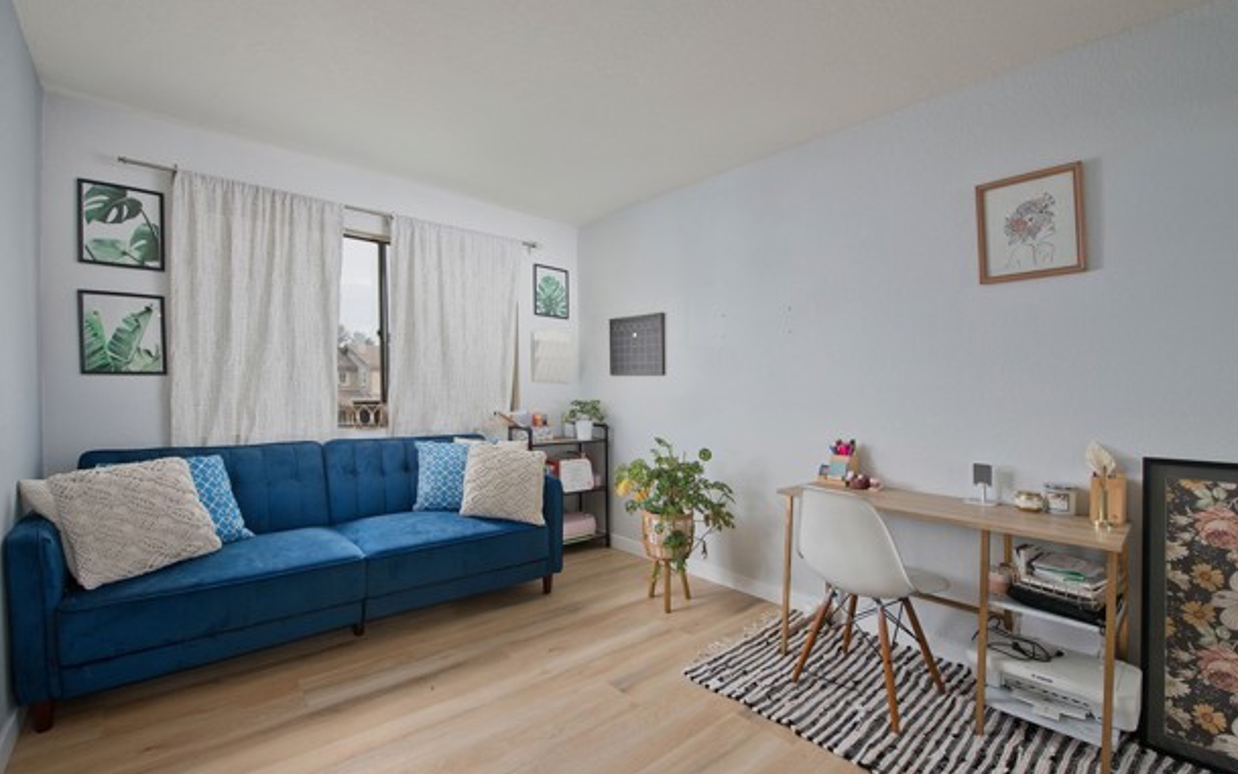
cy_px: 393
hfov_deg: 101.4
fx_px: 506
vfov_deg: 74.8
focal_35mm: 15
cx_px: 598
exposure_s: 1/200
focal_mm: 14
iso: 400
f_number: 7.1
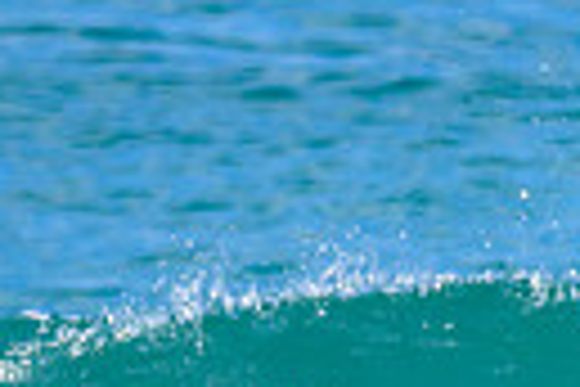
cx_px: 849
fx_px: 79583
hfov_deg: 0.4
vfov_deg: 0.3
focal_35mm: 4940
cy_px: 556
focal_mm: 800
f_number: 6.3
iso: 560
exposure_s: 1/2000
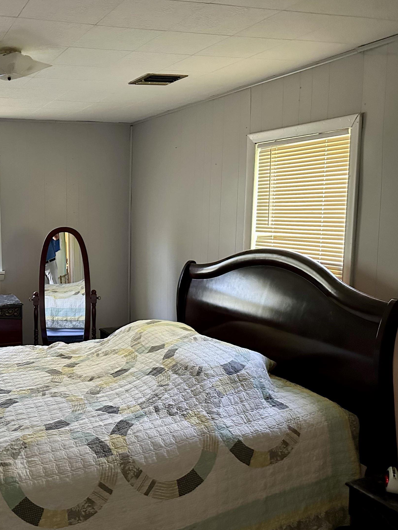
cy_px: 262
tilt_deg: -5.9
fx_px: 521
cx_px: 64
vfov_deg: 54.0
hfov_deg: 39.7
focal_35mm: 34
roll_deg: +0.9
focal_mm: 6.86
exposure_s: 1/40
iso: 640
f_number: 1.78
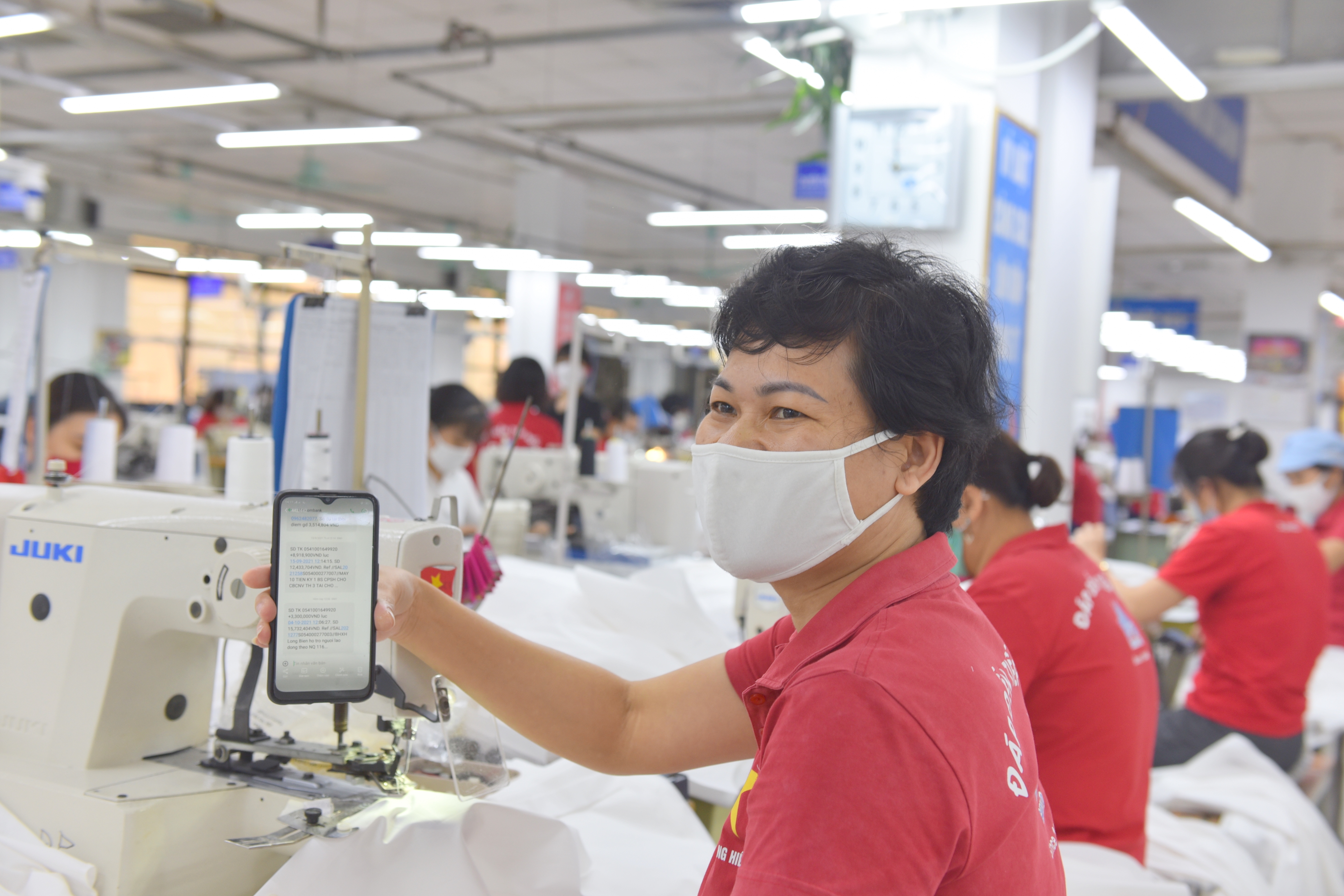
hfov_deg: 47.4
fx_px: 1531
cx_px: 674
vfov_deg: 32.6
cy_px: 441
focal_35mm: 41
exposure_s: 1/80
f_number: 4.5
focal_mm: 40
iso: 400
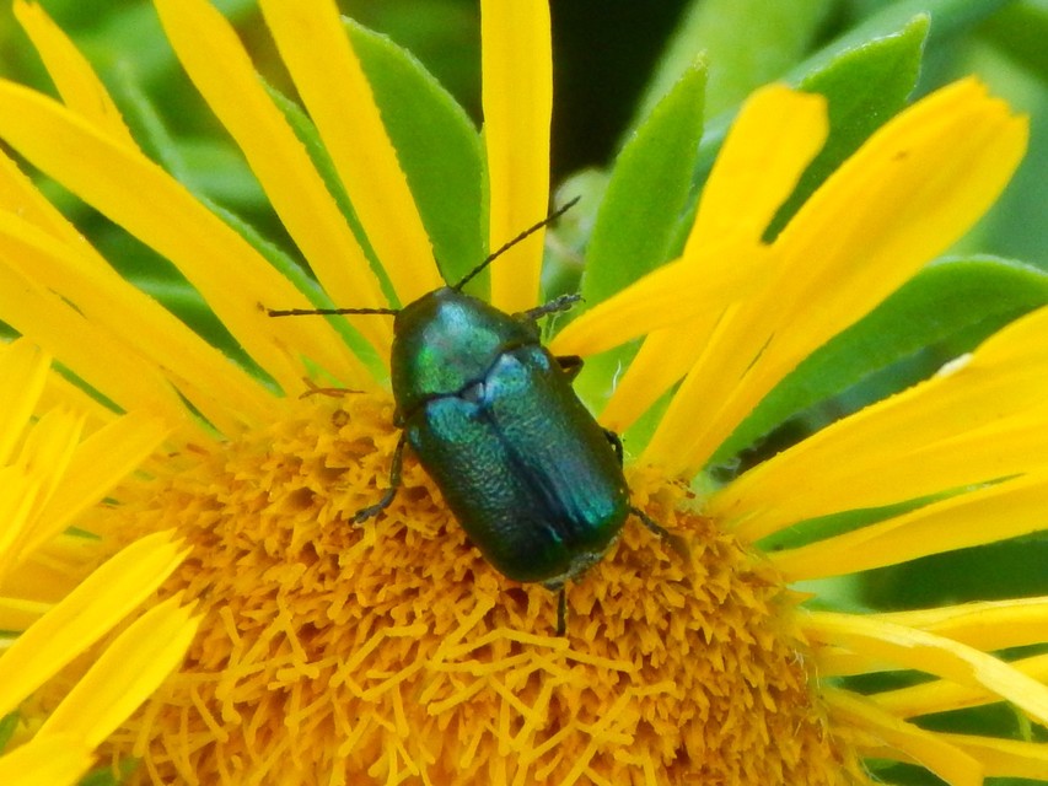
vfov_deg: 8.2
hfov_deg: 10.9
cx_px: 524
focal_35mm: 182
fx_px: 5511
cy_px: 393
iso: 400
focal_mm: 32.8
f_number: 5.3
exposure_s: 1/200
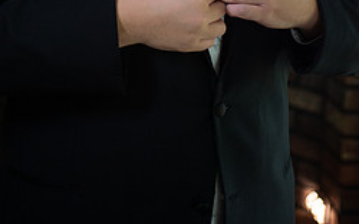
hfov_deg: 18.9
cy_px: -80
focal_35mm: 110
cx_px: 163
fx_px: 1076
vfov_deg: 11.5
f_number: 2.8
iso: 1000
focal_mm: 60
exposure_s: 1/250
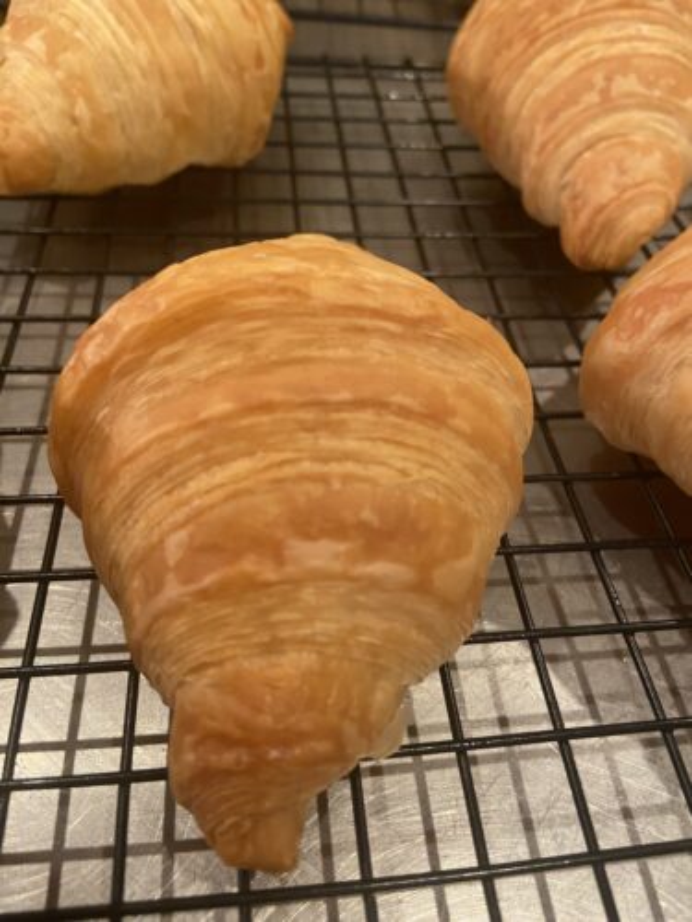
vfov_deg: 67.3
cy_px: 461
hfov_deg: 53.1
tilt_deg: -47.4
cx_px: 346
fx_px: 693
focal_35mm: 26
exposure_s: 1/33
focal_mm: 4.25
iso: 500
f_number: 1.8
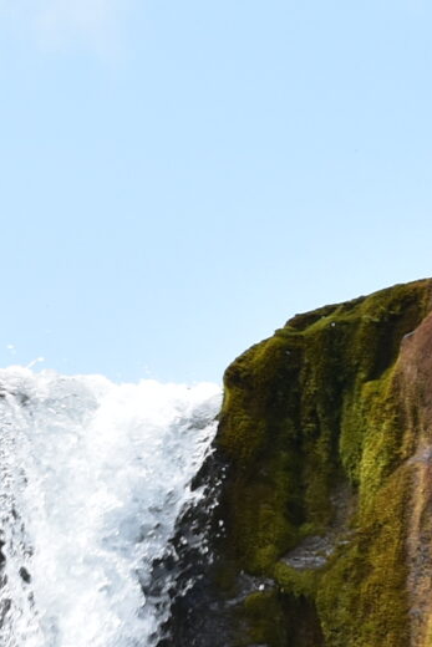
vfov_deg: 4.5
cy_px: 923
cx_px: 156
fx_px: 8238
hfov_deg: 3.0
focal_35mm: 458
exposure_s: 1/250
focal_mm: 62
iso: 400
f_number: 10
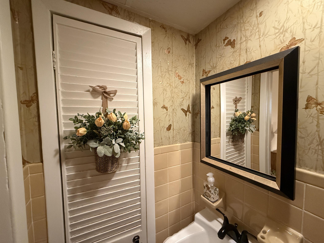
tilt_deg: -3.7
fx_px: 131
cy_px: 122
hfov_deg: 102.1
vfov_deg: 85.7
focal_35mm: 14
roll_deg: +0.2
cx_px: 162
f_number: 2.2
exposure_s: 1/60
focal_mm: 2.22
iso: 800
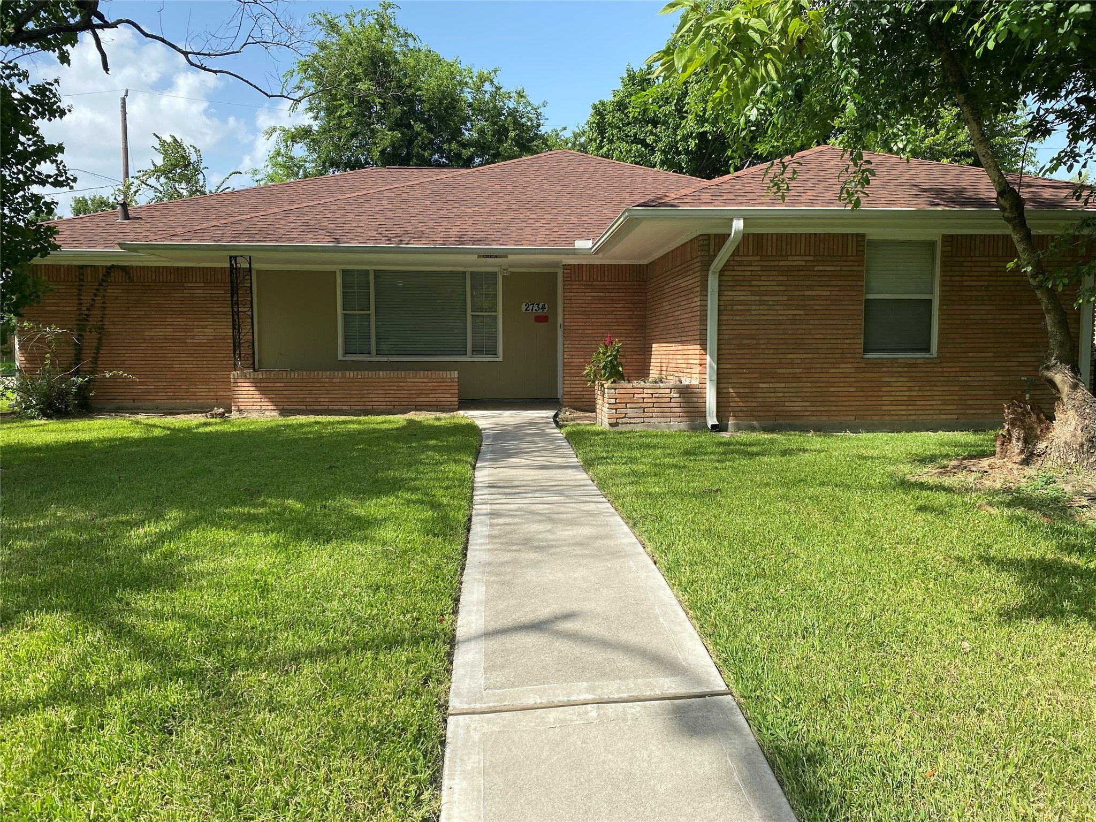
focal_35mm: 26
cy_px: 411
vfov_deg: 53.1
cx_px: 548
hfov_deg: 67.3
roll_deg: -0.3
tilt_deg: -4.7
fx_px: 823
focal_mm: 4.25
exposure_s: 1/1701
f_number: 1.8
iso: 32
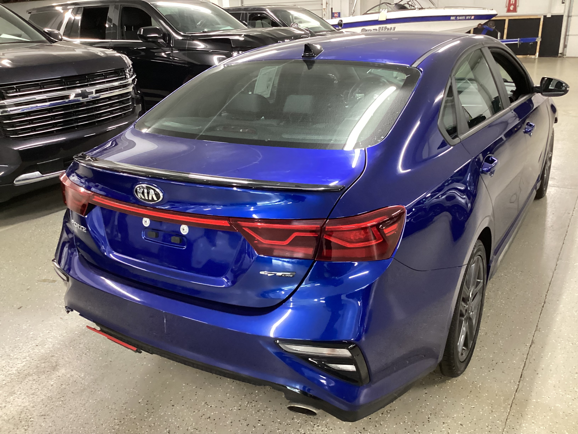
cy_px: 217
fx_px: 518
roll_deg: +2.0
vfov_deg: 45.4
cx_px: 289
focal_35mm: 31
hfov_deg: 58.4
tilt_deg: -22.3
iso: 320
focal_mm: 3.3
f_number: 2.4
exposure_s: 1/25
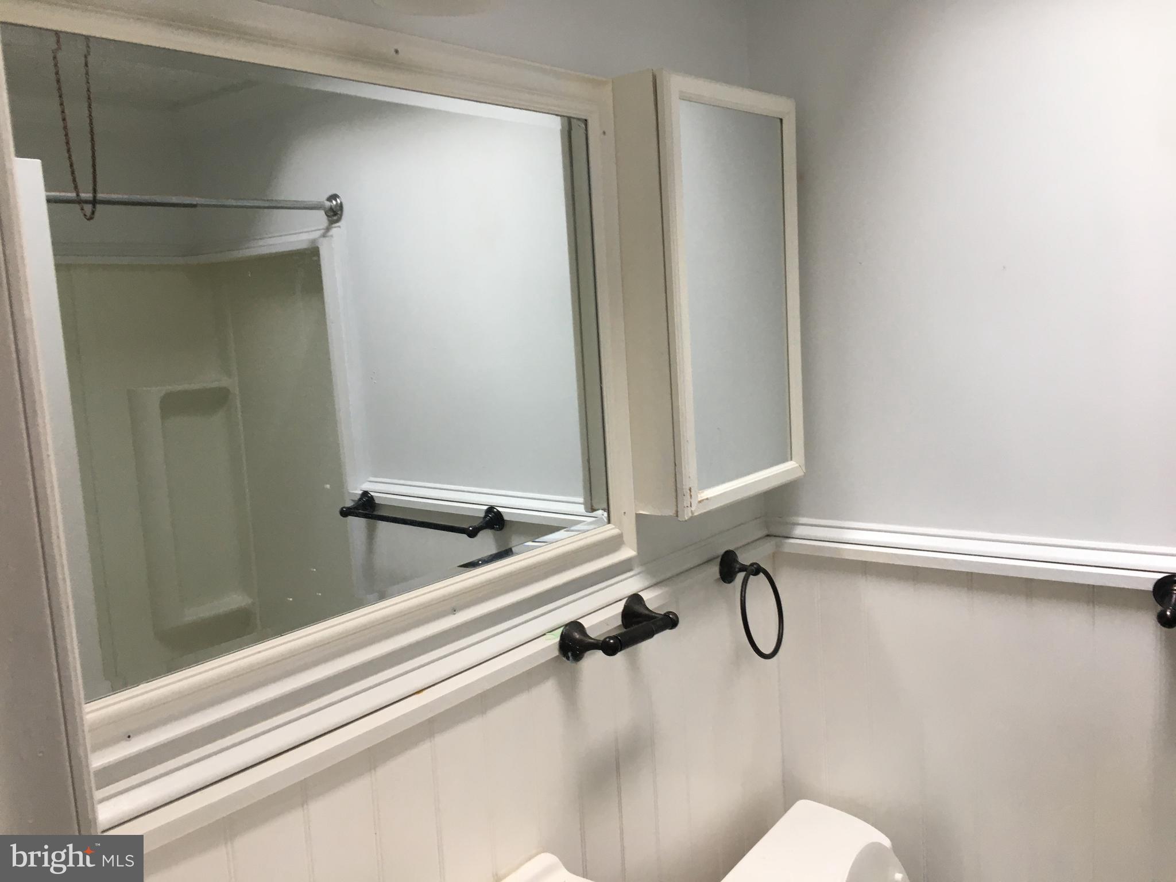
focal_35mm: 29
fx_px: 985
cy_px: 441
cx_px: 588
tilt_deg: -6.7
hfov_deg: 61.7
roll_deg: +5.3
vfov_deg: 48.2
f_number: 2.2
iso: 25
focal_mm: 4.15
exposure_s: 1/40
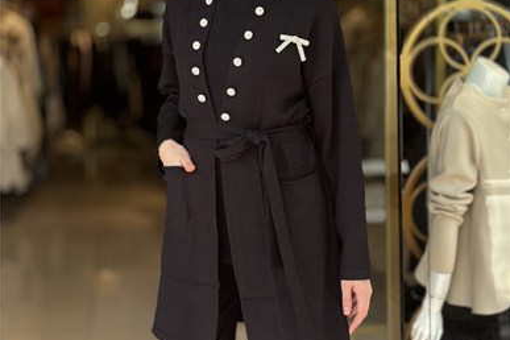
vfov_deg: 20.2
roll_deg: -0.3
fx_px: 949
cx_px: 256
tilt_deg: -2.7
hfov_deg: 30.1
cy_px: 101
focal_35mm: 67
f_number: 1.78
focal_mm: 6.86
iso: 80
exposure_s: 1/527
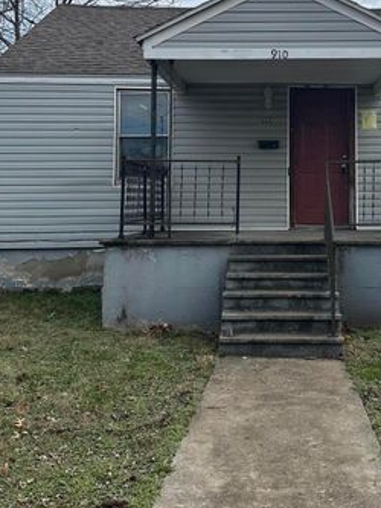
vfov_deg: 39.1
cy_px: 161
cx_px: 291
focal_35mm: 48
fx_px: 704
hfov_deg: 29.7
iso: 80
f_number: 1.78
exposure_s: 1/6623
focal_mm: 6.86
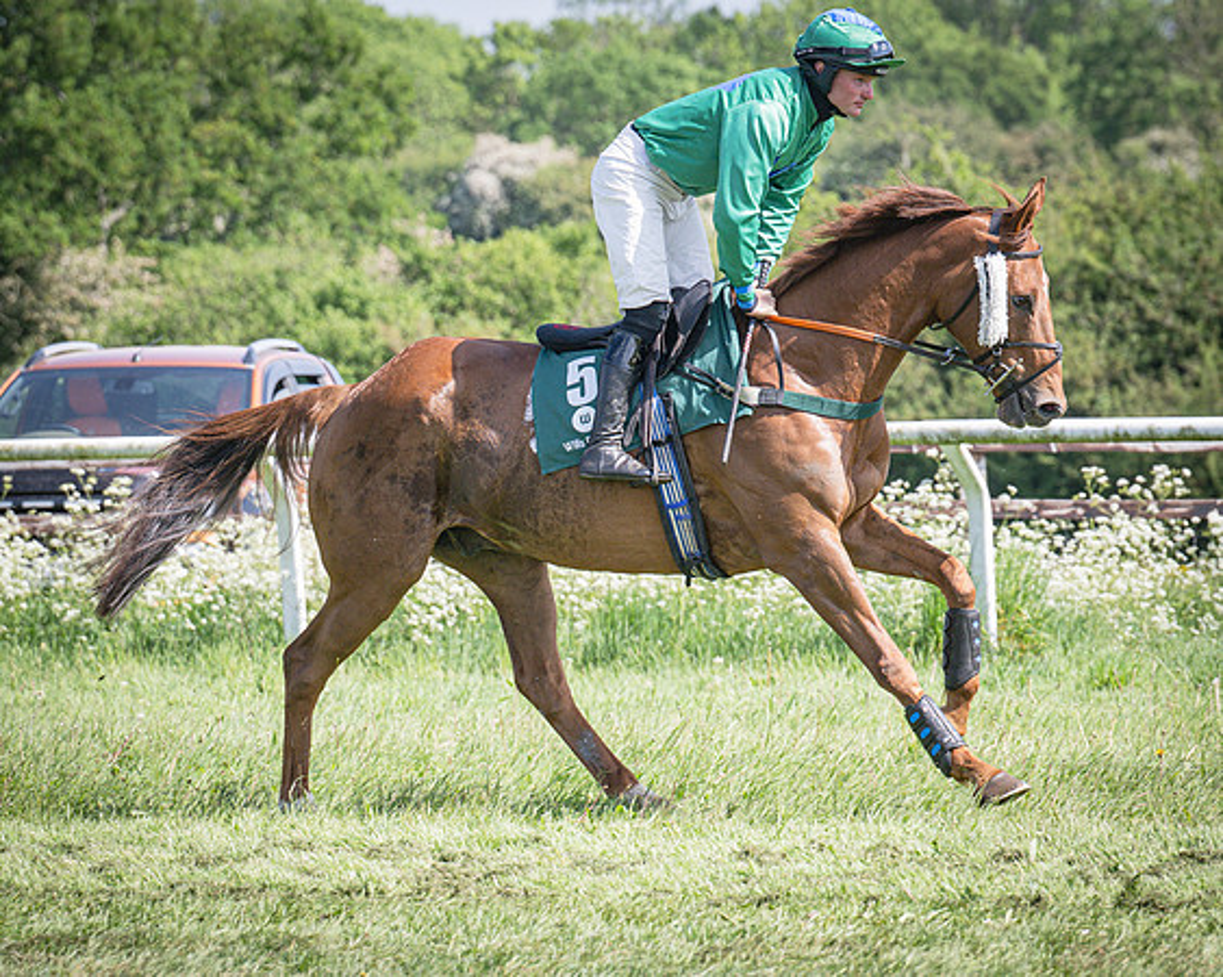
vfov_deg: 7.0
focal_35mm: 220
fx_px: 7950
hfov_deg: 8.8
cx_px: 655
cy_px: 488
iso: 400
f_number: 4.5
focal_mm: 130
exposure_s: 1/1600
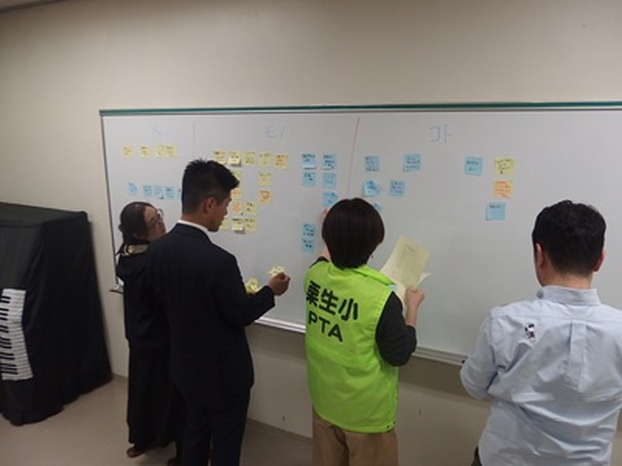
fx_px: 467
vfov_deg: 53.1
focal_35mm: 26
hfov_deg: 67.3
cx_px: 311
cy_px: 233
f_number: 2.2
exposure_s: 1/125
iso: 200
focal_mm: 4.7
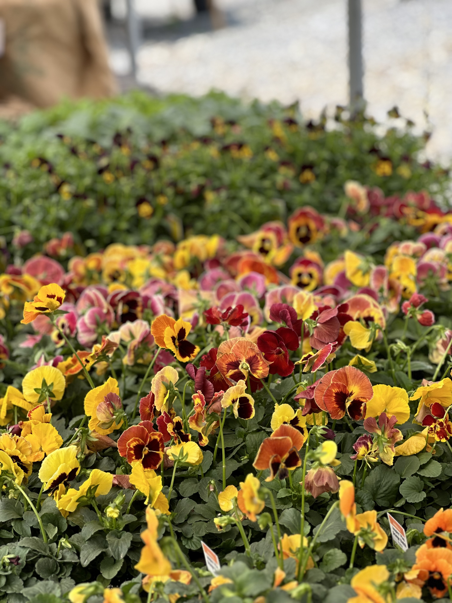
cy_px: 302
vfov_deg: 25.3
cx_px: 226
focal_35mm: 77
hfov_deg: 19.1
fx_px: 1341
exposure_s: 1/151
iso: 40
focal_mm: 9
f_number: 2.8
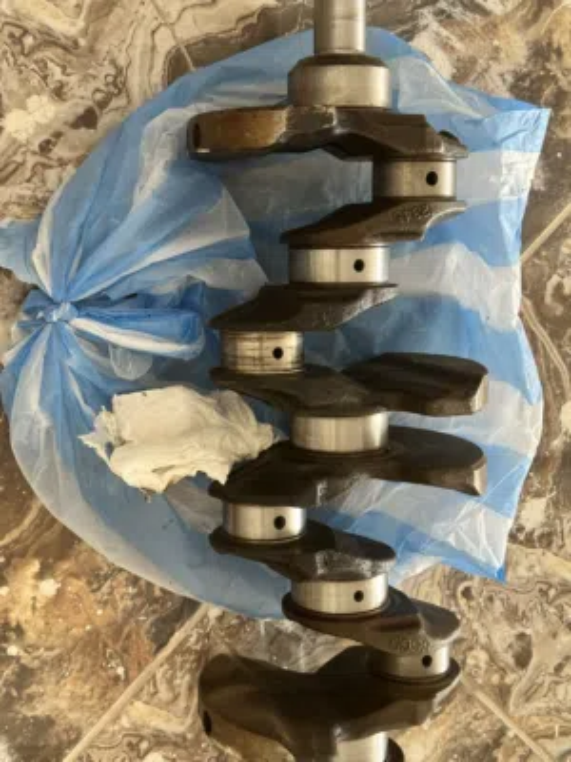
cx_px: 286
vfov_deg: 39.7
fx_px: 1056
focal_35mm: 48
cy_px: 381
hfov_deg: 30.3
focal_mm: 6.86
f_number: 1.78
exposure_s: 1/33
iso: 200
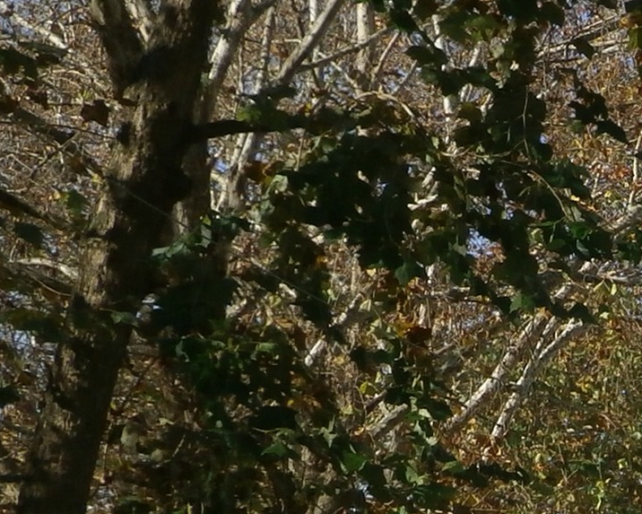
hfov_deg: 12.3
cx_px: 1097
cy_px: 657
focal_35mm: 146
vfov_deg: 10.4
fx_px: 2774
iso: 100
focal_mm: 5.5
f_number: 2.9
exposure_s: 1/1000
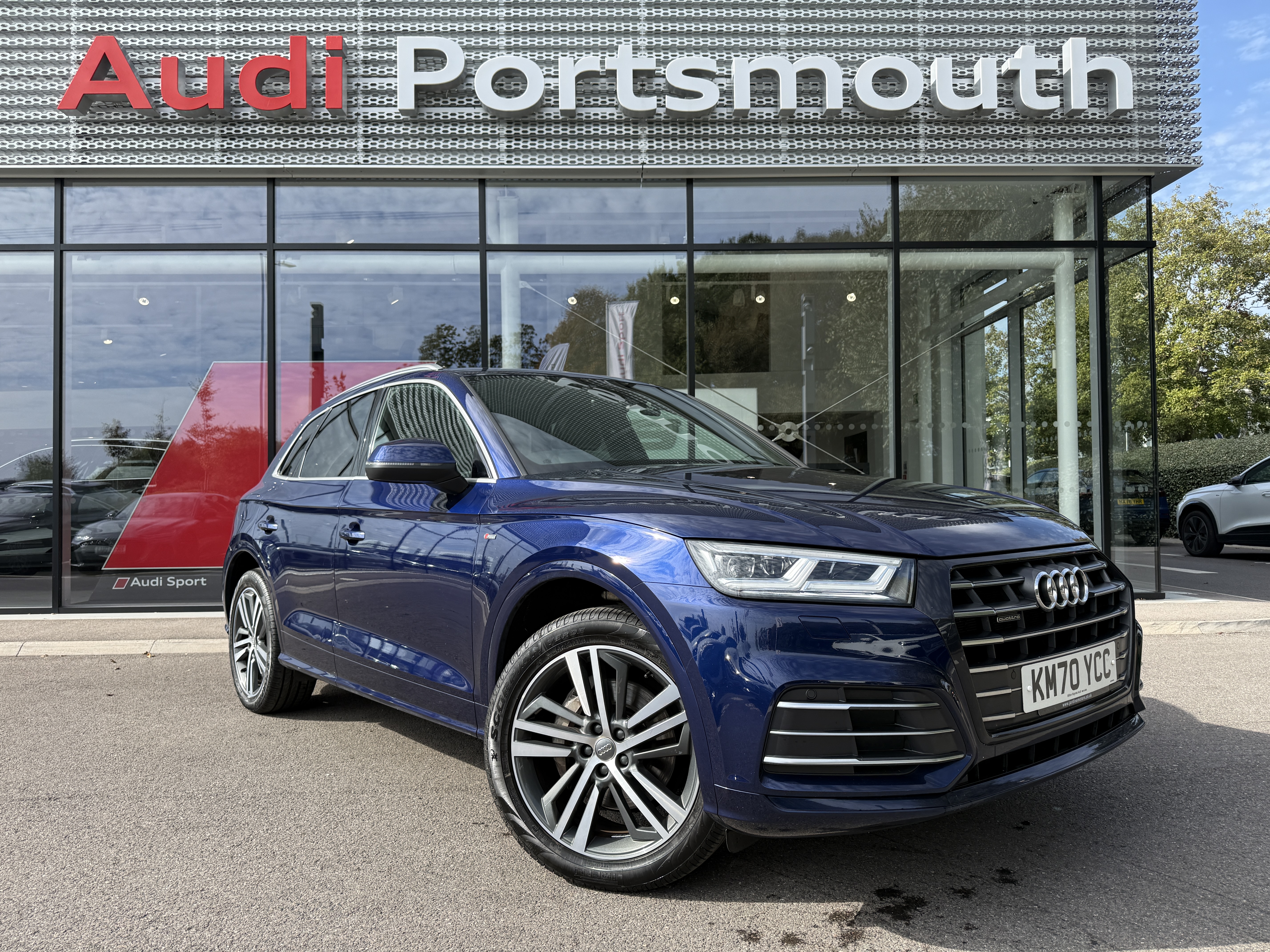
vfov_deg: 56.8
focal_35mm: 24
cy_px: 476
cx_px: 635
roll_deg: +2.1
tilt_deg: +1.3
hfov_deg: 71.6
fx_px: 881
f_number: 1.78
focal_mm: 6.76
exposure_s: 1/2232
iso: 100
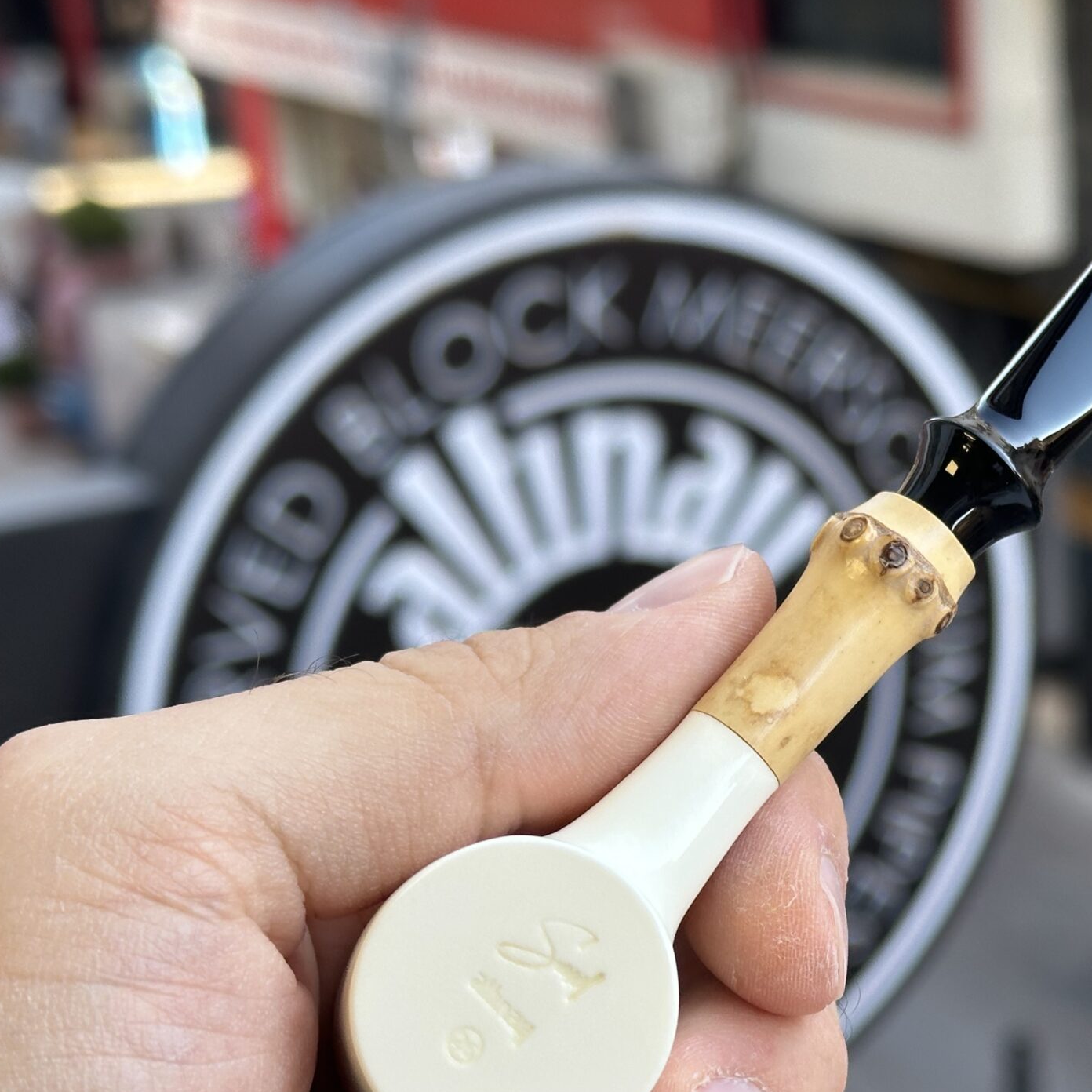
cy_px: 686
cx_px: 835
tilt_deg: -18.7
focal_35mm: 78
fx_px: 2784
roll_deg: +2.7
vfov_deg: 22.1
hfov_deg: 22.0
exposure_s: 1/157
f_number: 1.78
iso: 64
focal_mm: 6.86
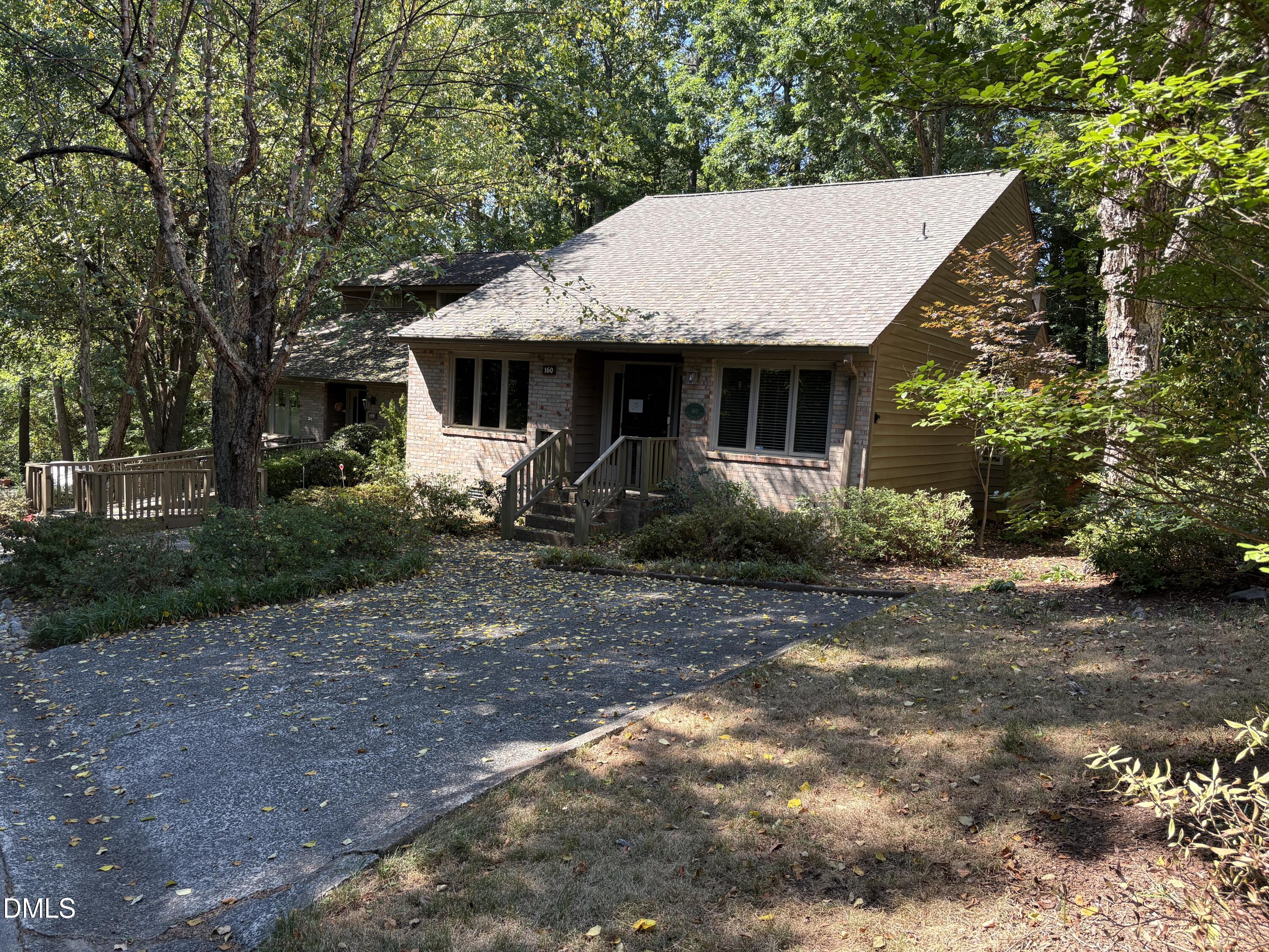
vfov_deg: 53.1
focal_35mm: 26
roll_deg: -2.8
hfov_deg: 67.3
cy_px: 476
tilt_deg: -4.0
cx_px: 634
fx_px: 953
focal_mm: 5.96
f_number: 1.6
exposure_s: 1/350
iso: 50
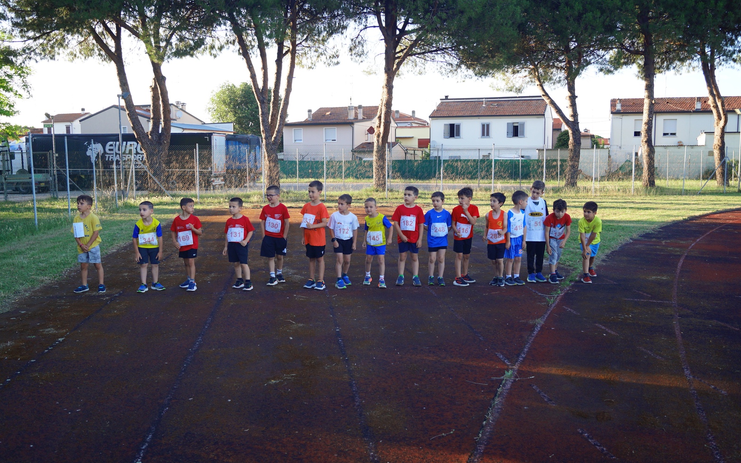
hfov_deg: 56.7
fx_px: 687
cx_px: 369
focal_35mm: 34
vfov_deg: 37.3
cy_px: 246
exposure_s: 1/250
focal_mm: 22
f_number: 4
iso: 250
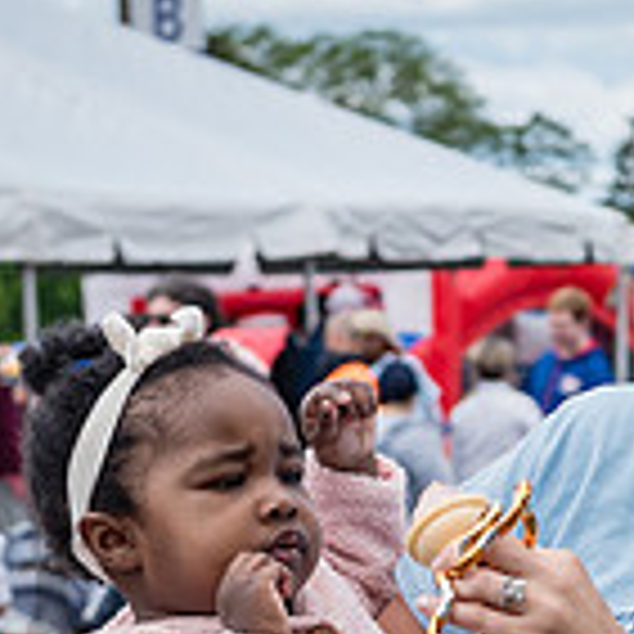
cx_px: 760
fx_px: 6154
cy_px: 832
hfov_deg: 5.9
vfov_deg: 5.9
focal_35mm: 297
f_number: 6.3
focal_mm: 70
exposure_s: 1/800
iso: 400
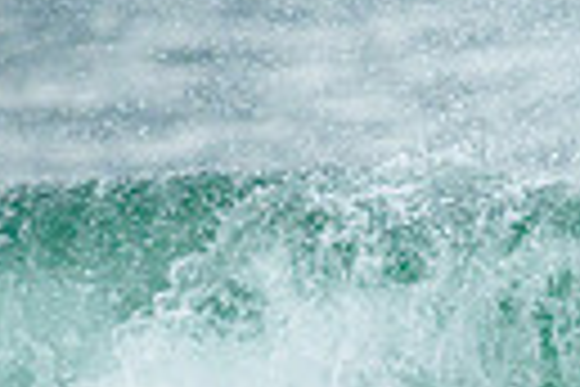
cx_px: 1052
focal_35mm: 4825
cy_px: 605
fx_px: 77730
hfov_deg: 0.4
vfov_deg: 0.3
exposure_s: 1/2000
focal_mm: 800
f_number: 6.3
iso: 640
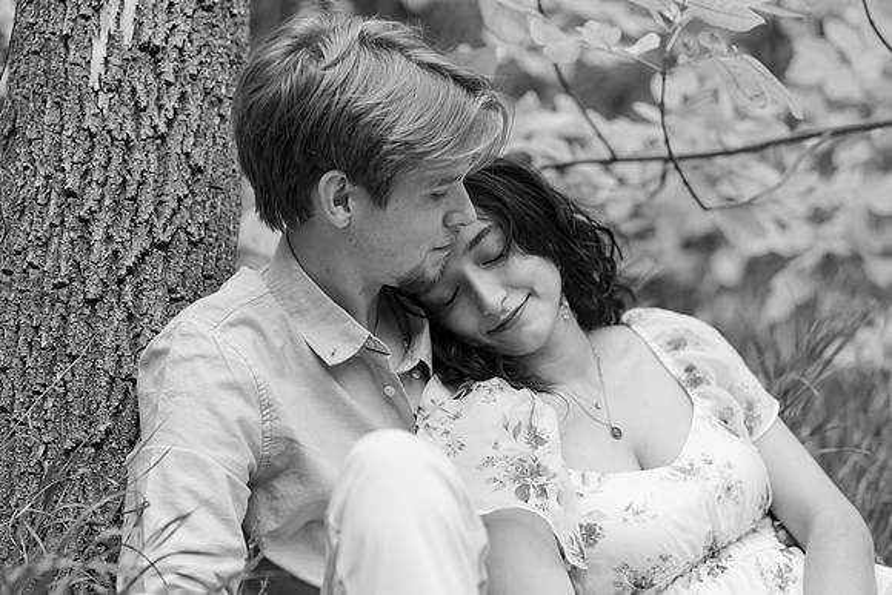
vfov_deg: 16.1
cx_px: 446
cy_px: 298
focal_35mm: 85
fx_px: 2107
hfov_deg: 23.9
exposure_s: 1/250
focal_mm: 85
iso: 400
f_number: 2.8
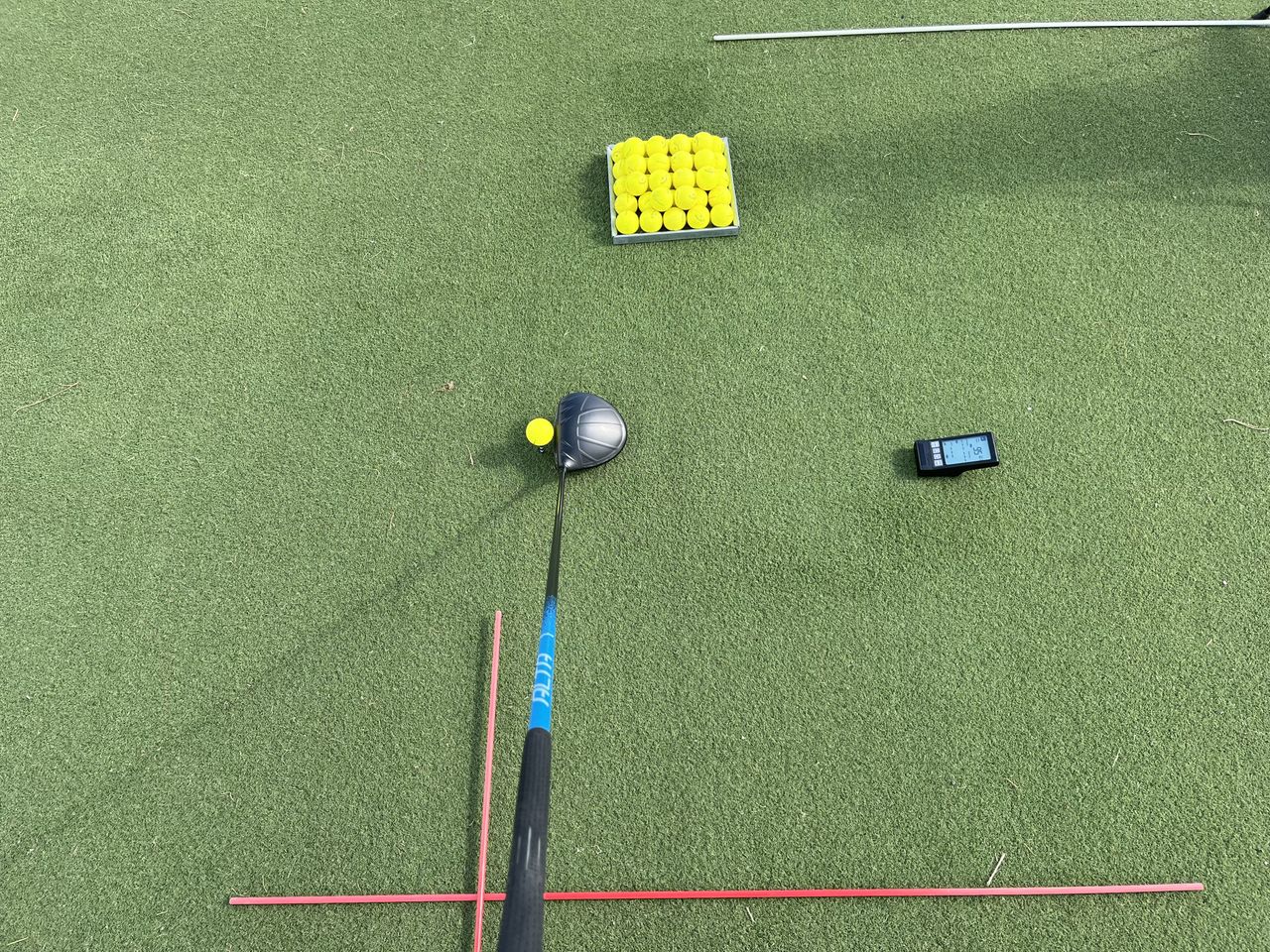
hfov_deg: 67.3
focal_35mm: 26
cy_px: 476
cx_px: 635
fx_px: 954
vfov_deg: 53.1
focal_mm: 5.1
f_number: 1.6
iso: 50
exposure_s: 1/684
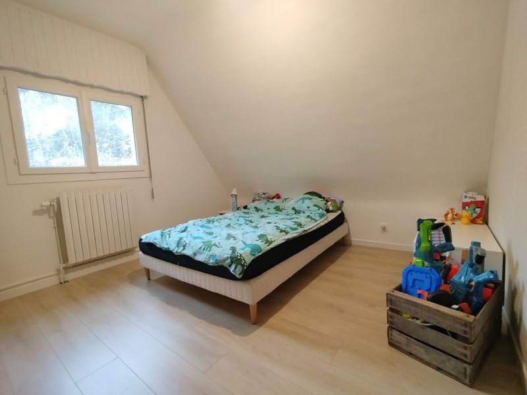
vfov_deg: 81.7
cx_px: 264
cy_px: 198
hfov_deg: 98.2
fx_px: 228
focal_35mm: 15
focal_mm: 1.65
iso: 200
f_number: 2.2
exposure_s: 1/25
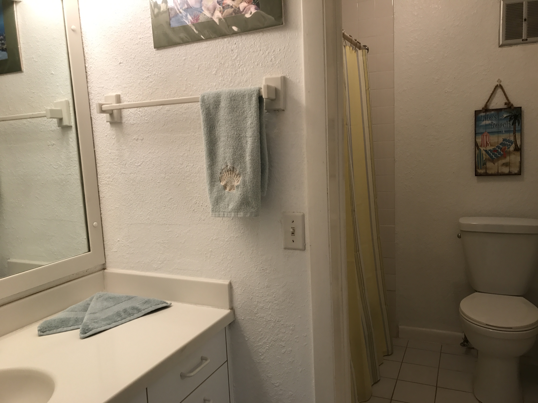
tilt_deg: -6.1
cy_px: 202
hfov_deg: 63.4
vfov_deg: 49.7
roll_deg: +1.7
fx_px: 435
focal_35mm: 28
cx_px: 269
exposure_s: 1/60
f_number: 1.8
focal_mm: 3.99
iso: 25
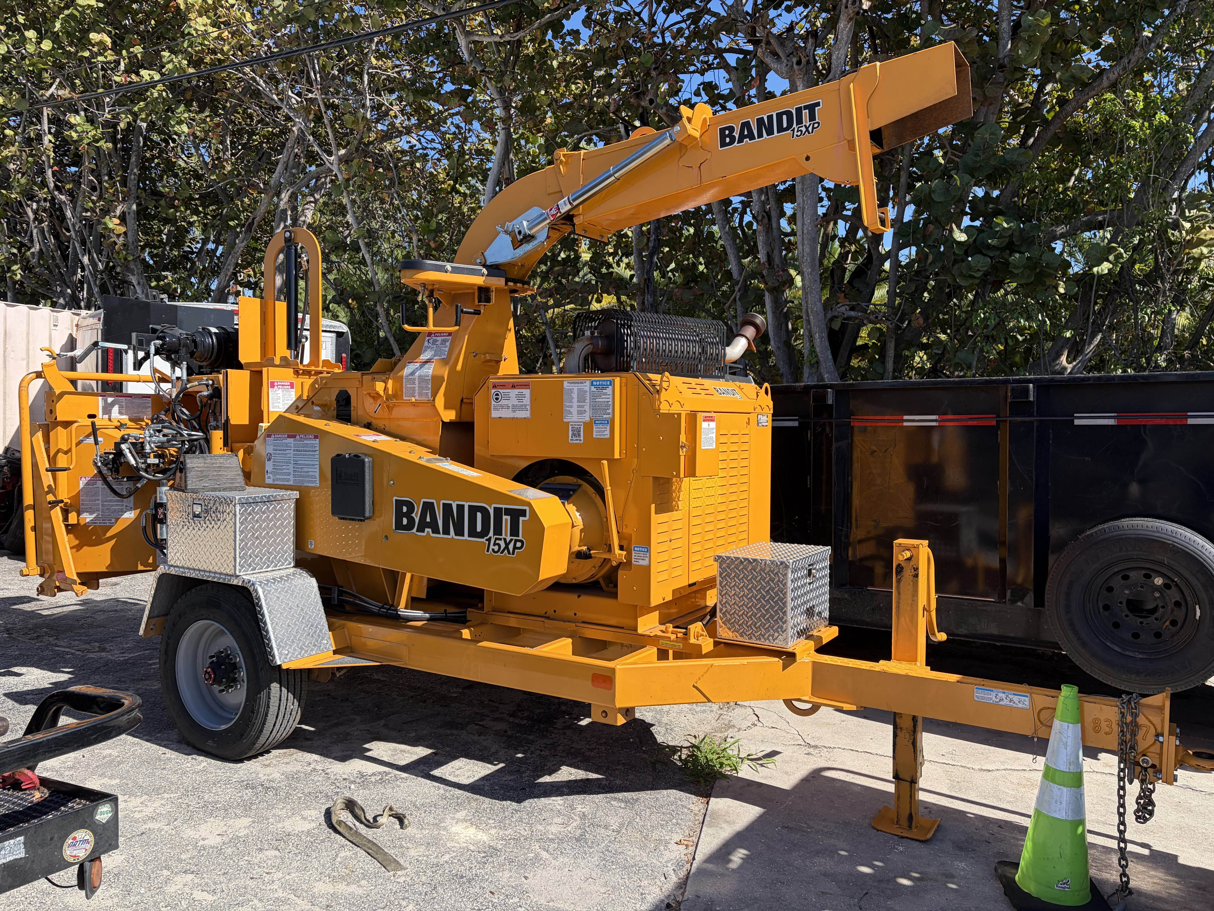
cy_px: 456
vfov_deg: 53.1
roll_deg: -2.6
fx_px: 912
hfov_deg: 67.3
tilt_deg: -2.1
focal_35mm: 26
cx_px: 607
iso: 50
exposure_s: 1/2451
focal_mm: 5.96
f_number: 1.6
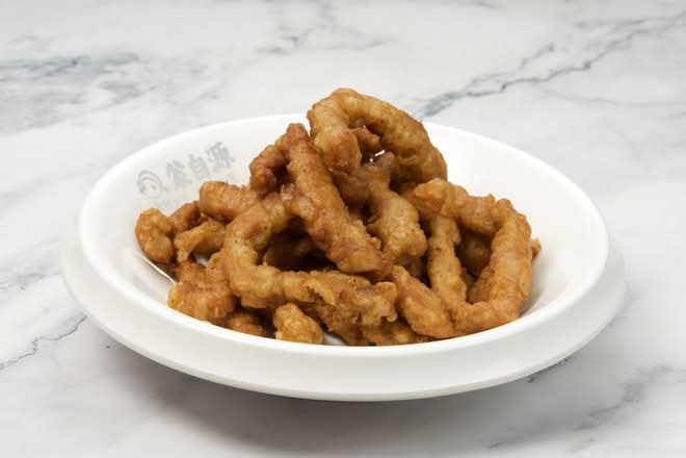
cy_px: 229
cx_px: 343
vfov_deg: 17.2
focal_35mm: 80
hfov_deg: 25.5
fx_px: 1515
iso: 160
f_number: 11
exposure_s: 1/125
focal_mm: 53
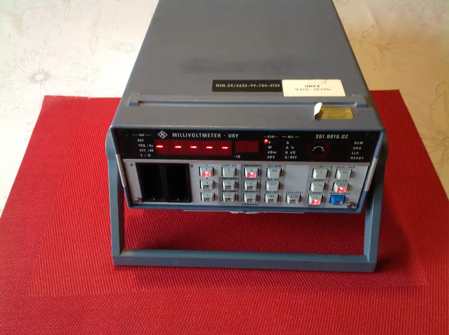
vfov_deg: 40.6
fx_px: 453
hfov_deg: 52.7
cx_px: 224
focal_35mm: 35
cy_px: 168
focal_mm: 4.28
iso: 80
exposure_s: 1/15
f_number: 2.4
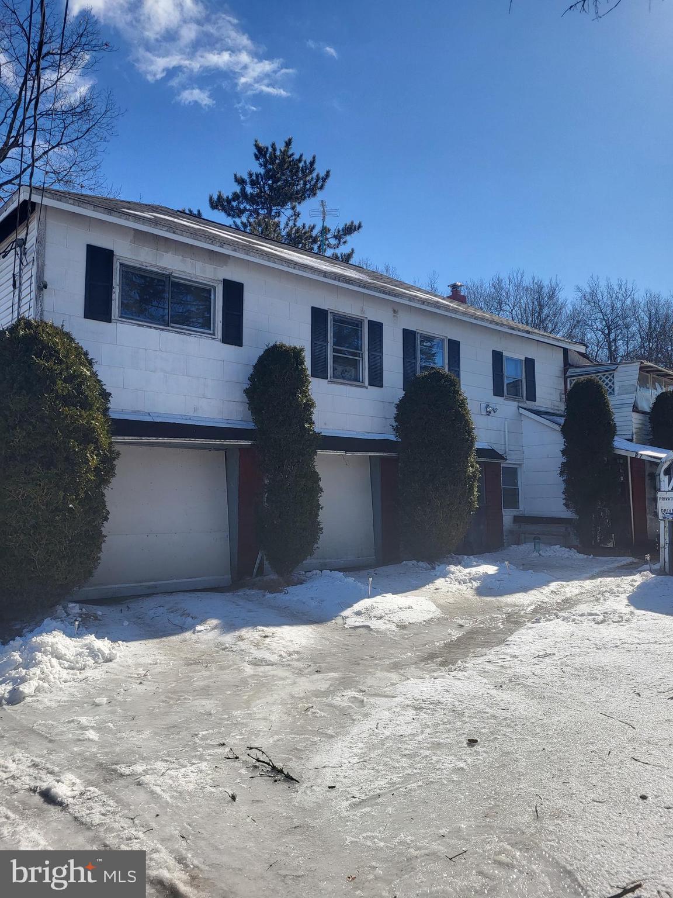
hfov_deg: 53.1
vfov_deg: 67.3
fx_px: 674
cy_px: 449
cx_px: 336
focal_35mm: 26
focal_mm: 5.4
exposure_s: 1/1864
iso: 40
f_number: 1.8
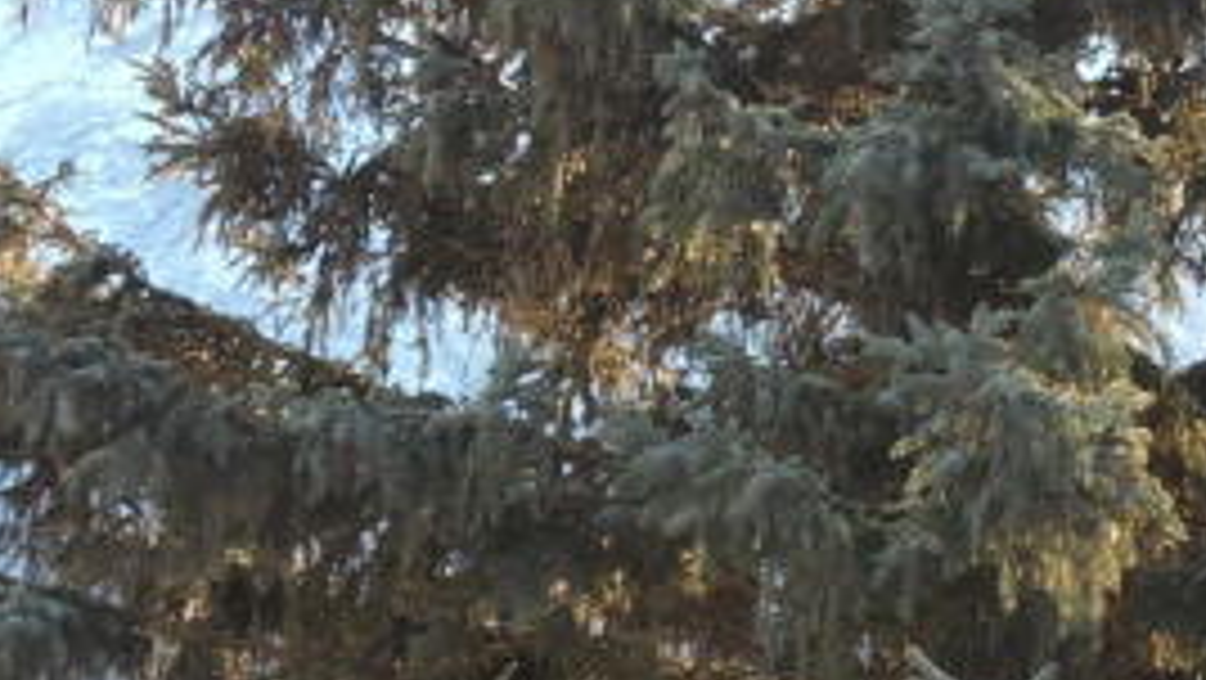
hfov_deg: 16.9
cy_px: 369
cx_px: 1076
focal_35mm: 125
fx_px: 3999
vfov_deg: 9.7
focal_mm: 5.4
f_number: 3.5
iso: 360
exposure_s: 1/400
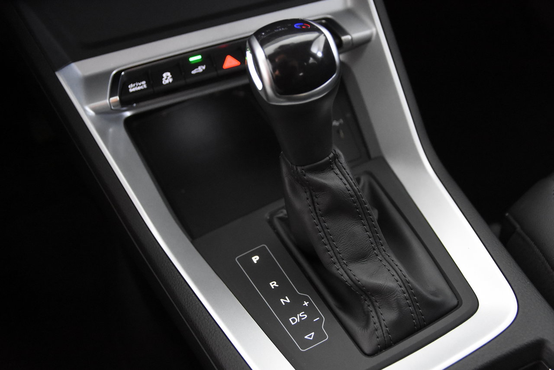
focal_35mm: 39
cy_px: 185
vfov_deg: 34.2
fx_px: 600
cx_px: 277
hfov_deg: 49.6
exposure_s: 1/40
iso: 5600
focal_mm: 26
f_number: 3.2
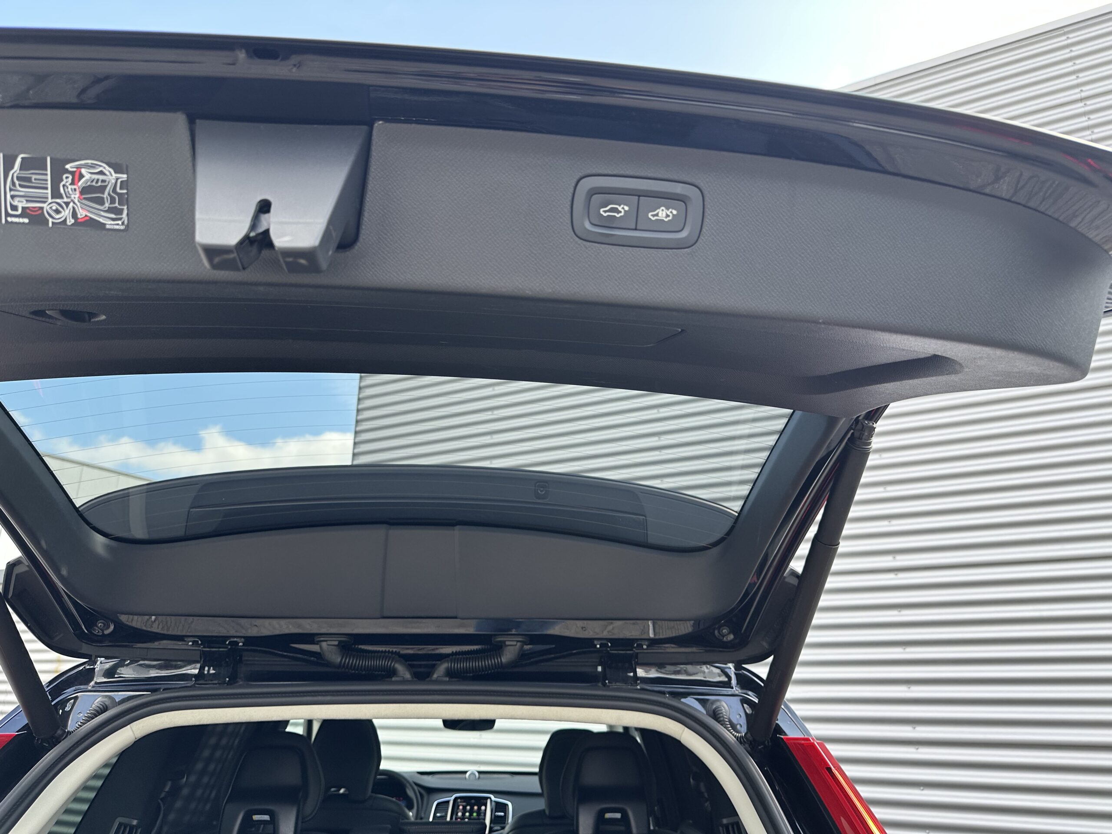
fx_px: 771
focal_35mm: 24
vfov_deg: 56.8
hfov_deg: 71.6
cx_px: 556
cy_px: 417
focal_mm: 6.86
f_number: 1.78
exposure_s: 1/491
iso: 80
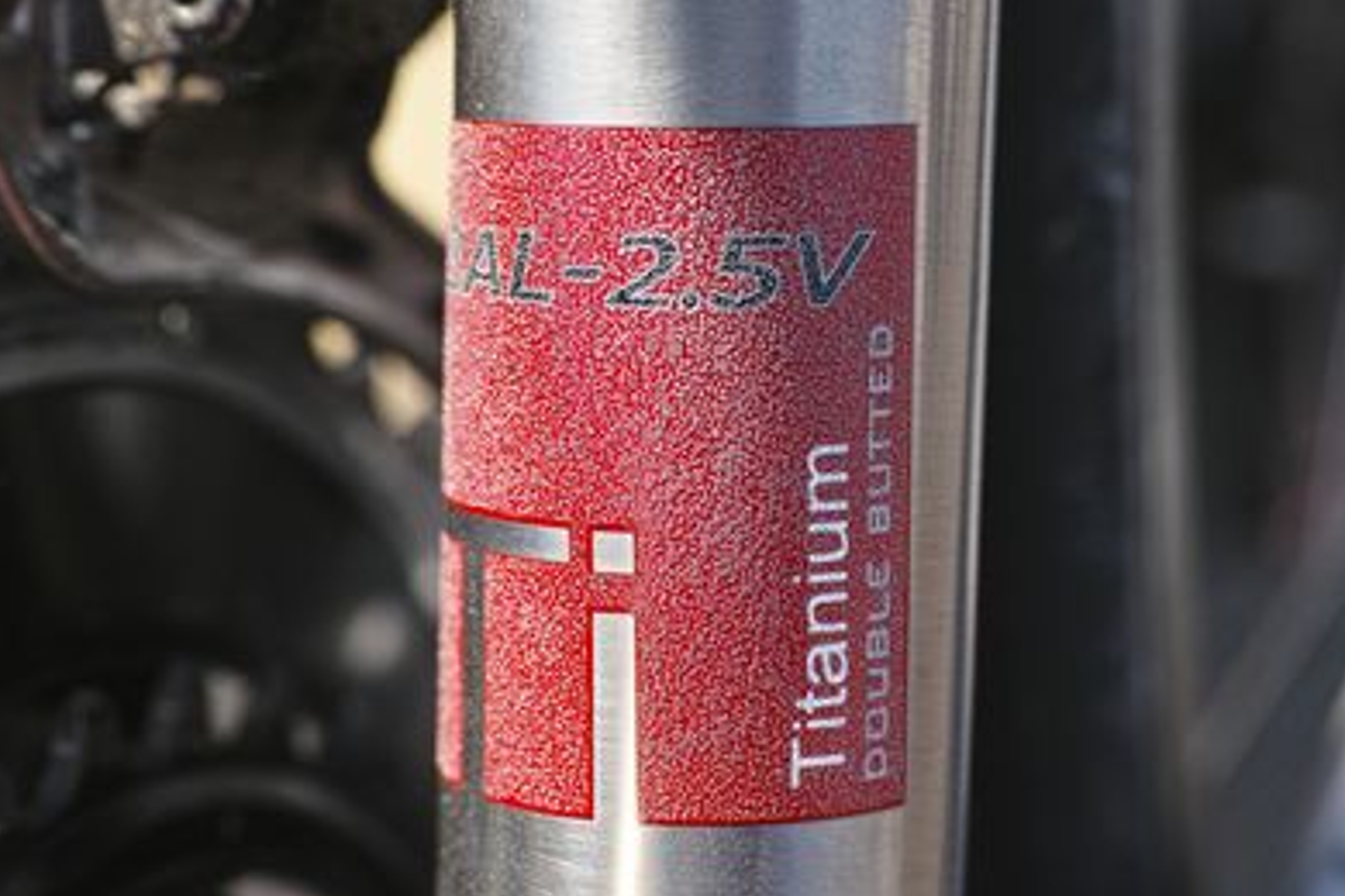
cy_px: 450
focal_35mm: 77
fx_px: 2877
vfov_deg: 17.7
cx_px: 662
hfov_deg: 26.3
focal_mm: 50
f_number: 6.3
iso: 100
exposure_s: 1/125
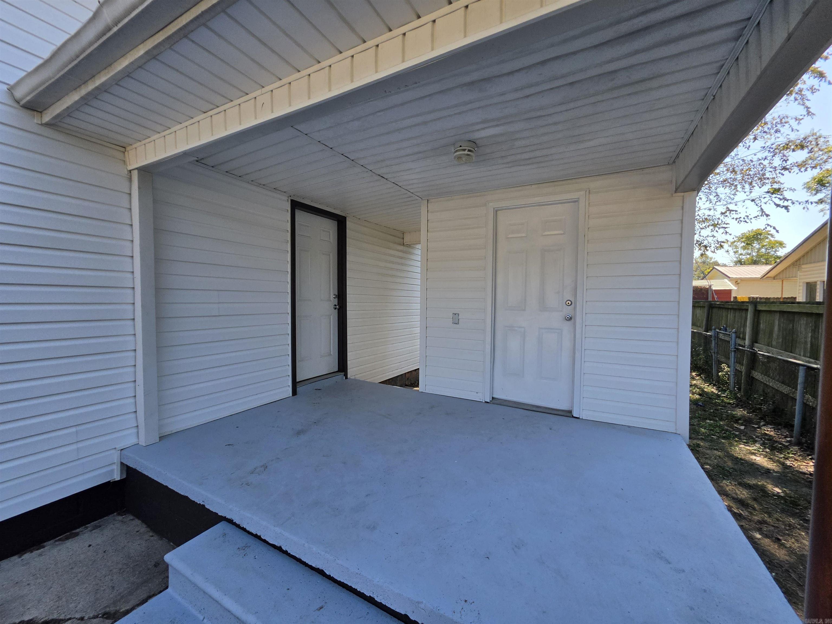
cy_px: 312
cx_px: 416
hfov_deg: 106.2
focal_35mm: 13
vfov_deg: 89.9
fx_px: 312
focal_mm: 2.2
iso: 80
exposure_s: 1/2000
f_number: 1.9
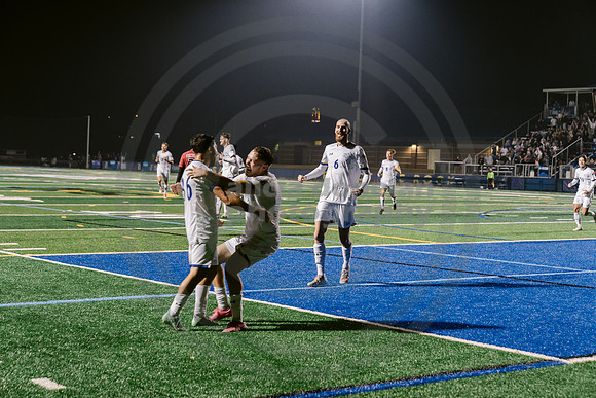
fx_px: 1159
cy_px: 199
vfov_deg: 19.5
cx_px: 298
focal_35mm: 70
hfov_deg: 28.8
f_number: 4
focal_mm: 70
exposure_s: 1/160
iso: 2500
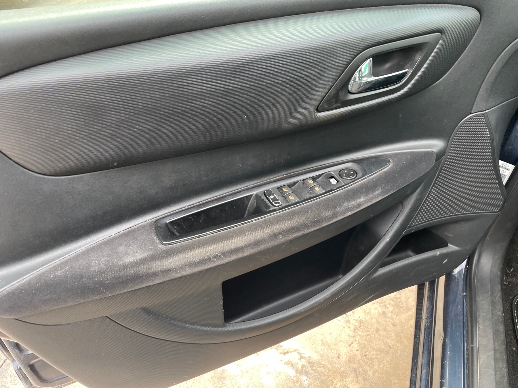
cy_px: 194
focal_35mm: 26
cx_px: 259
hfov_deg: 67.3
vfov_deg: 53.1
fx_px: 389
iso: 80
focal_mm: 4.2
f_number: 1.6
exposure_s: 1/121
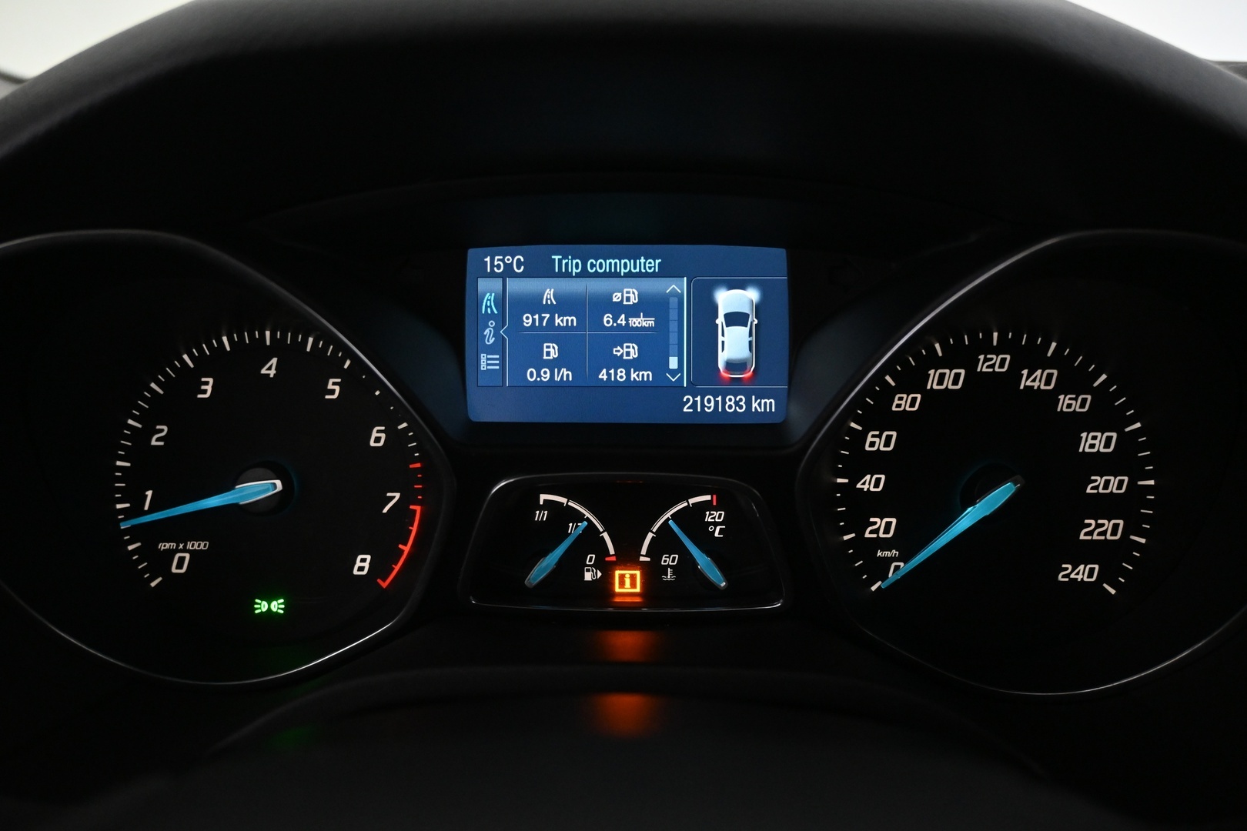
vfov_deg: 40.0
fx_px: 1143
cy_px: 416
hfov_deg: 57.2
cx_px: 624
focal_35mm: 33
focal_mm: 22
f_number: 4
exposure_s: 1/40
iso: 2800
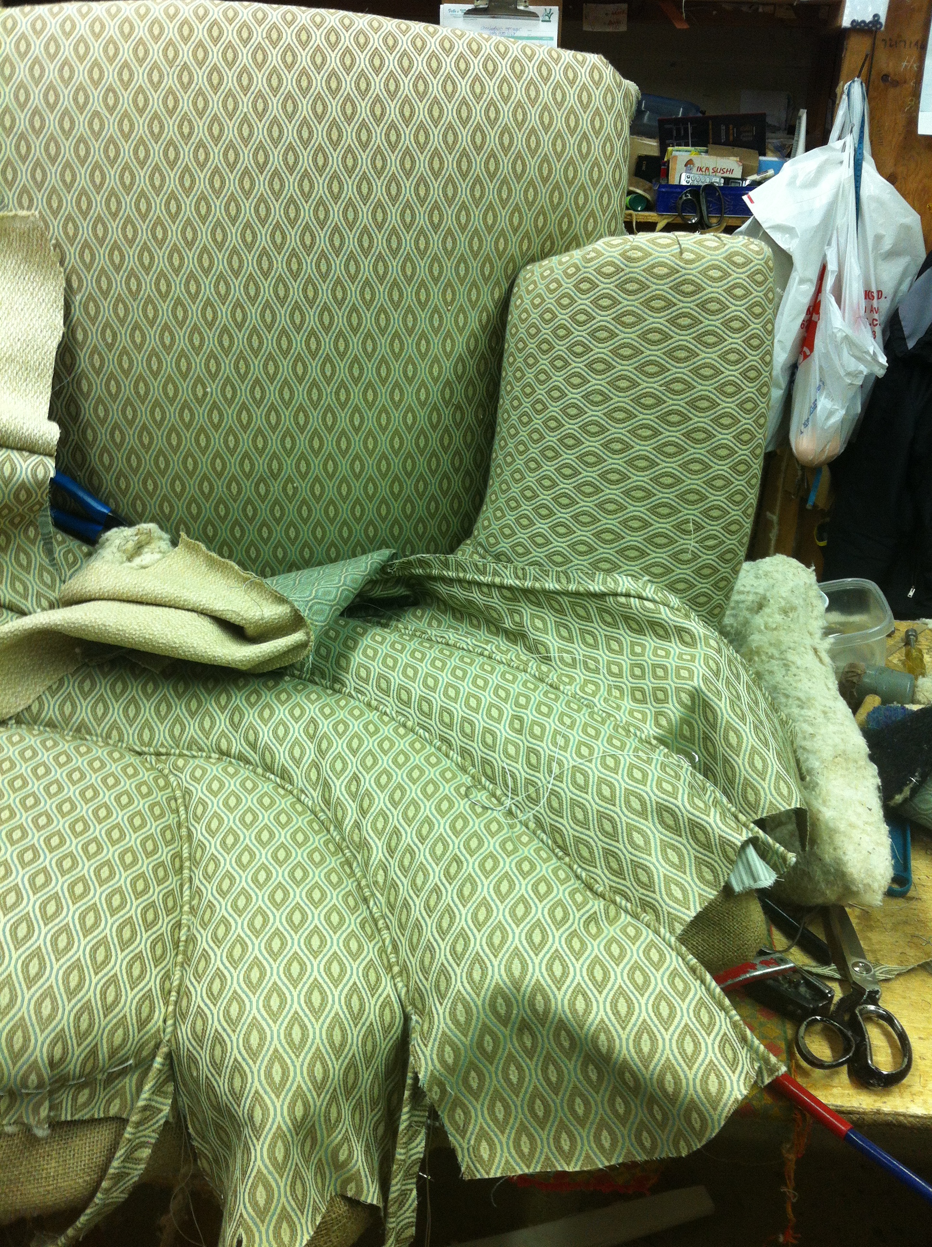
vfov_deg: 52.7
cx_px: 466
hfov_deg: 40.6
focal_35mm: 35
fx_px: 1260
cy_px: 624
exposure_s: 1/17
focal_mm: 3.85
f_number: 2.8
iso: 80
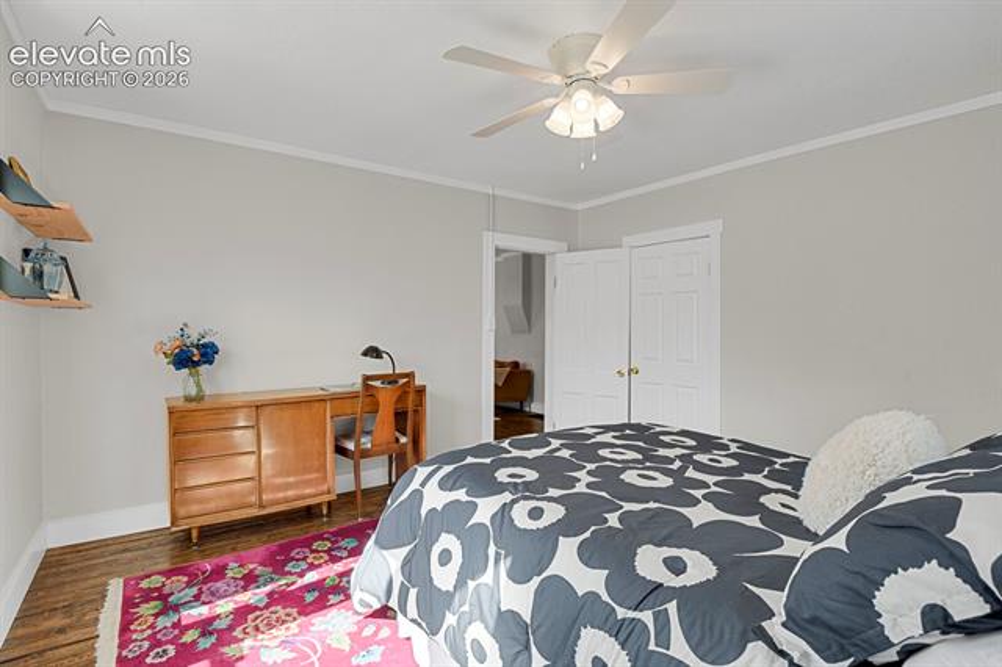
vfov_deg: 70.4
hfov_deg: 93.3
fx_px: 473
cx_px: 501
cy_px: 334
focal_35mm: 17
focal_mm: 17
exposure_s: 1/1.25
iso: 250
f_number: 8
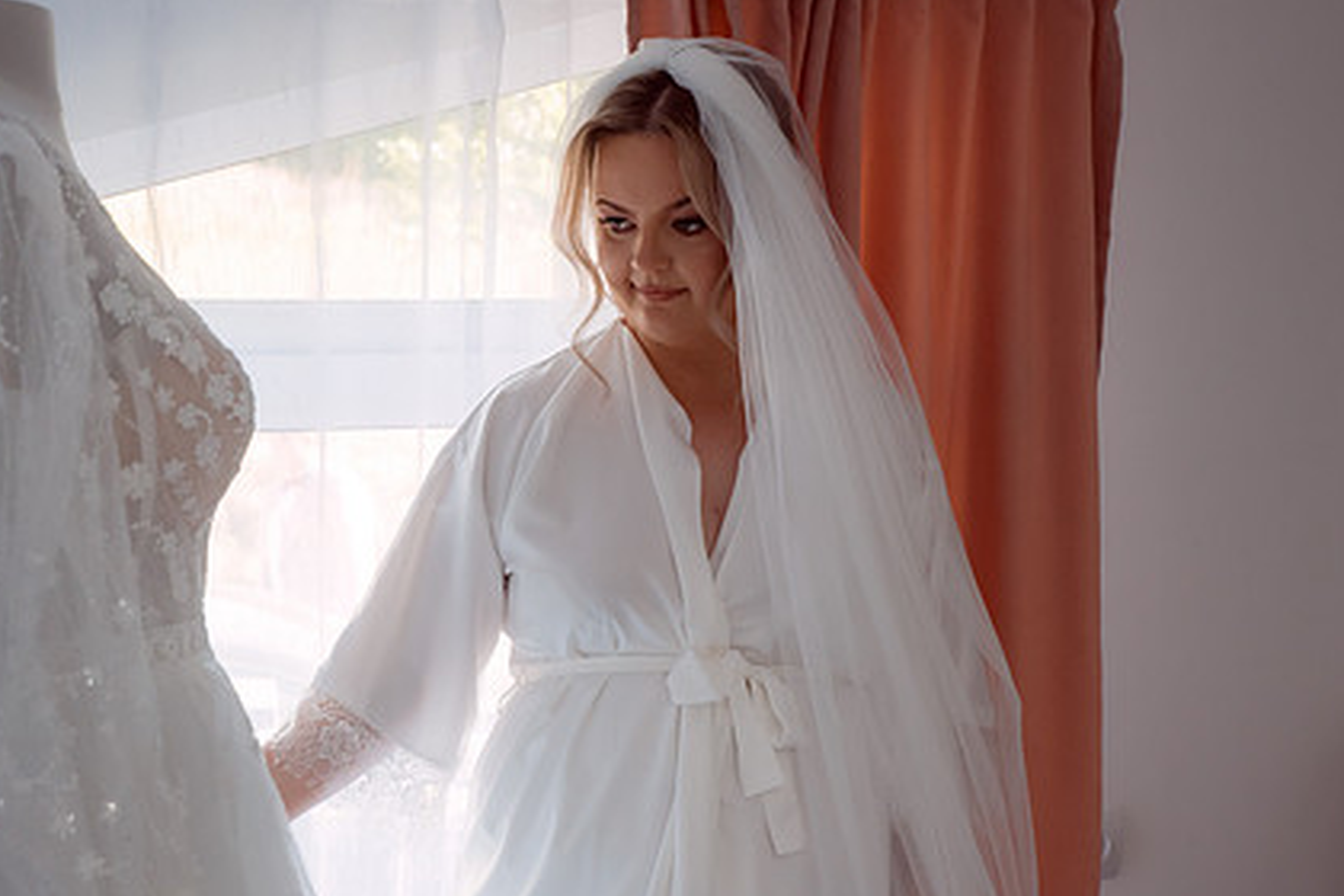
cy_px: 595
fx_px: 2837
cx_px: 601
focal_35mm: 76
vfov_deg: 17.9
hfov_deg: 26.6
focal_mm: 52
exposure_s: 1/125
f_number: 5.6
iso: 800
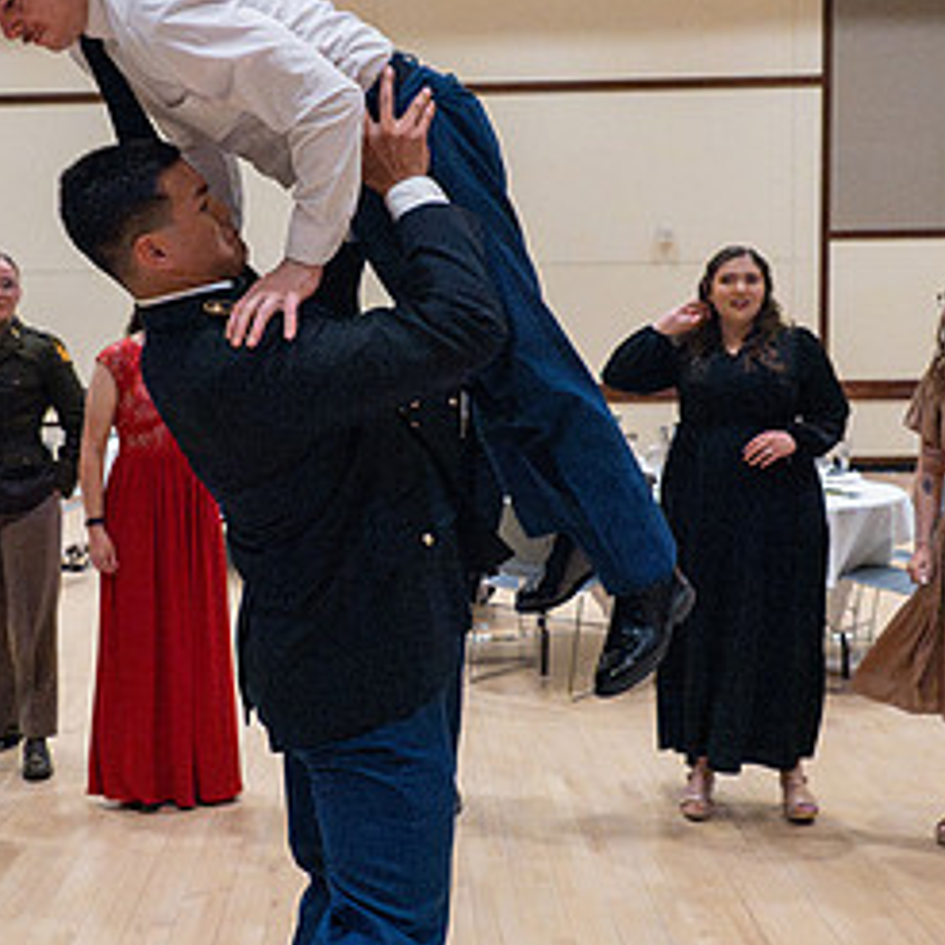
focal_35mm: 51
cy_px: 432
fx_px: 1575
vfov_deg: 33.4
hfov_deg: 33.1
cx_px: 311
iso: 20000
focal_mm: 24
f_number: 3.5
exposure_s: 1/400
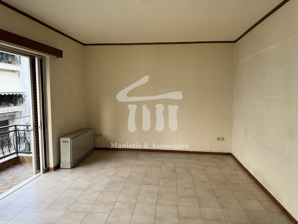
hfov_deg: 71.6
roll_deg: -1.4
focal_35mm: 24
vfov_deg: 56.8
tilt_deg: -4.6
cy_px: 112
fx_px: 207
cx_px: 149
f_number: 1.78
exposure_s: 1/121
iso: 200
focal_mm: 6.76
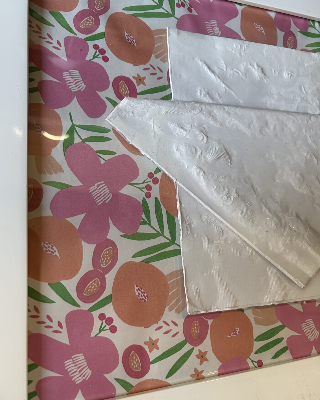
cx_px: 156
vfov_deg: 62.2
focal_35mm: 28
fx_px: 331
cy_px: 189
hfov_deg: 51.5
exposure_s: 1/120
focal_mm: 5.96
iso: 125
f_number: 1.6
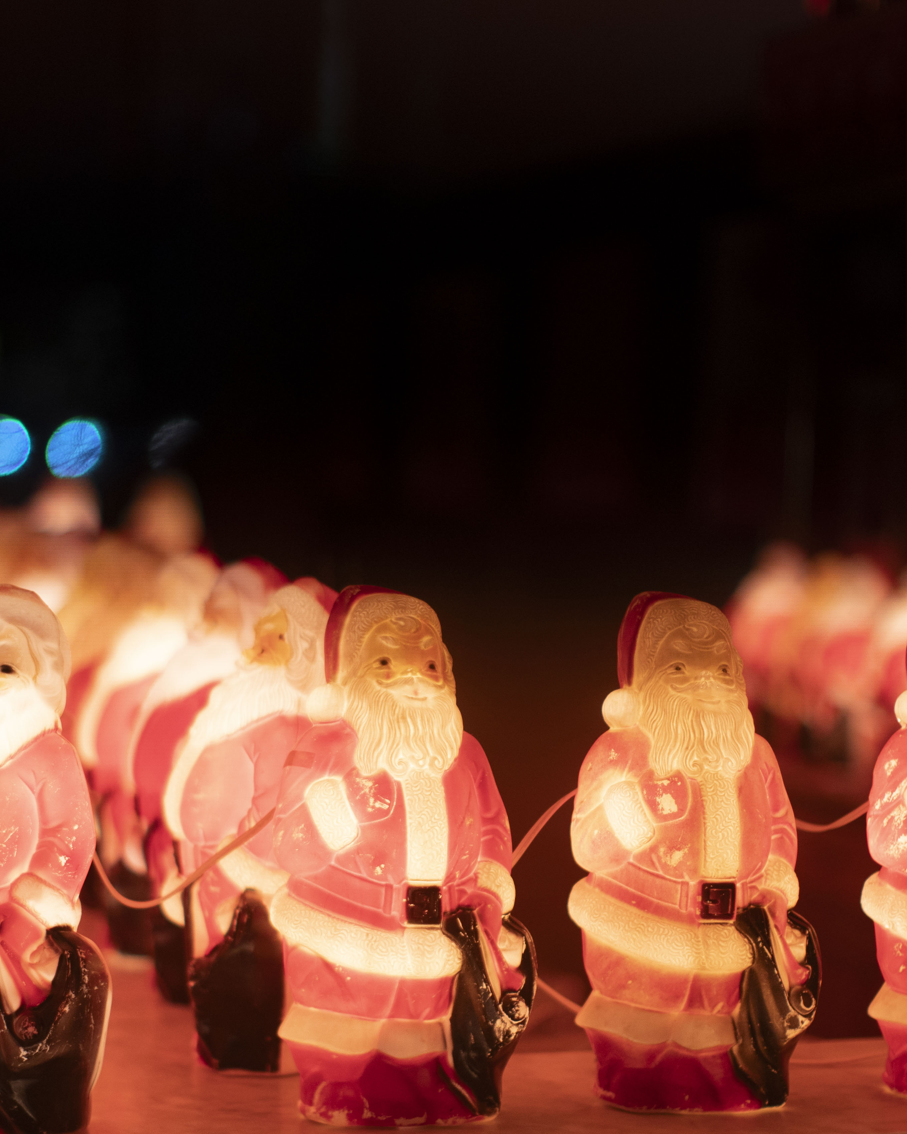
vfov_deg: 23.0
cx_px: 398
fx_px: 2785
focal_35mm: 83
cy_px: 642
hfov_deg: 18.5
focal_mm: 50
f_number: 1.3
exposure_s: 1/400
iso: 800
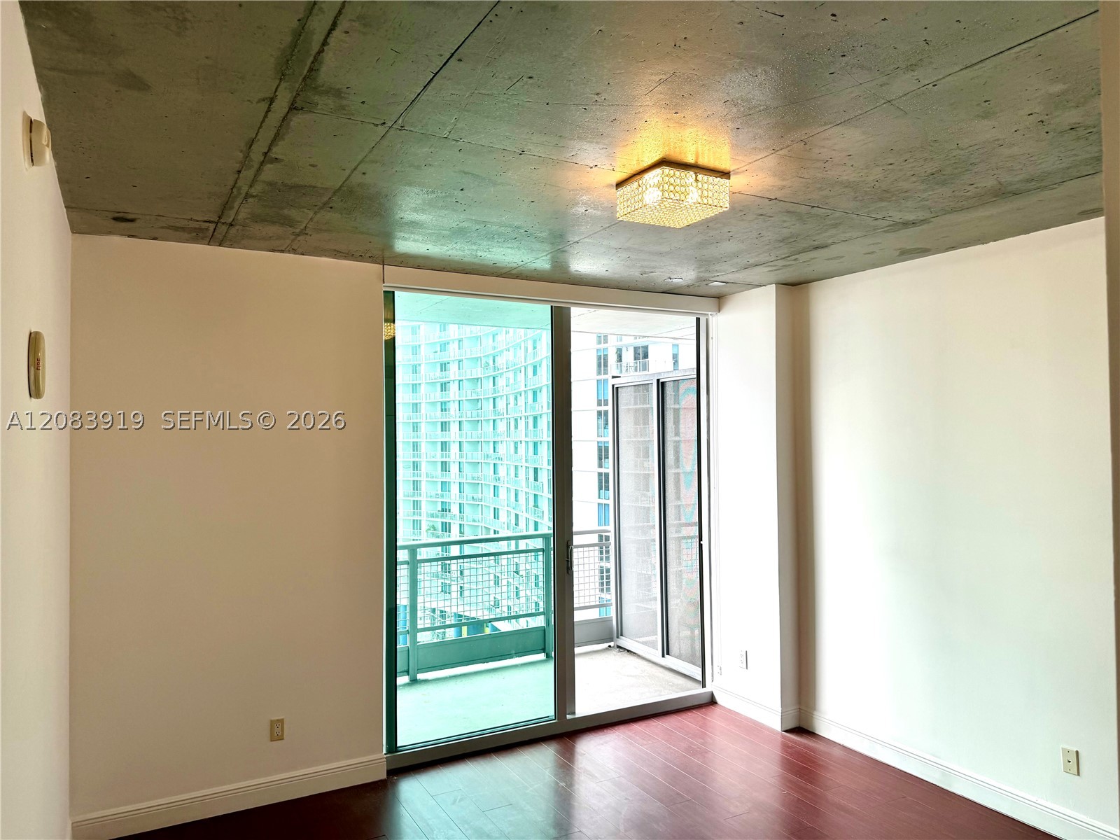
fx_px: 777
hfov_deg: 71.6
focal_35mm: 24
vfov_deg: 56.8
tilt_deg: +0.2
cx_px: 560
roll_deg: +1.2
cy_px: 420
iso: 64
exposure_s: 1/294
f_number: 1.78
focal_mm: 6.76
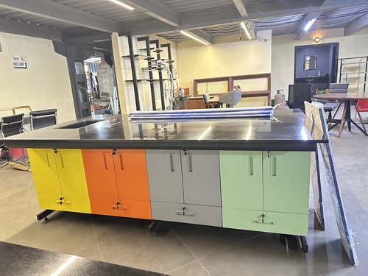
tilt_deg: -12.4
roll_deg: +4.2
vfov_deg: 56.8
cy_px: 138
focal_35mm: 24
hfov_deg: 71.6
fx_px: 255
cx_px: 184
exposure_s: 1/25
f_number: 1.78
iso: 1000
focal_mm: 6.86
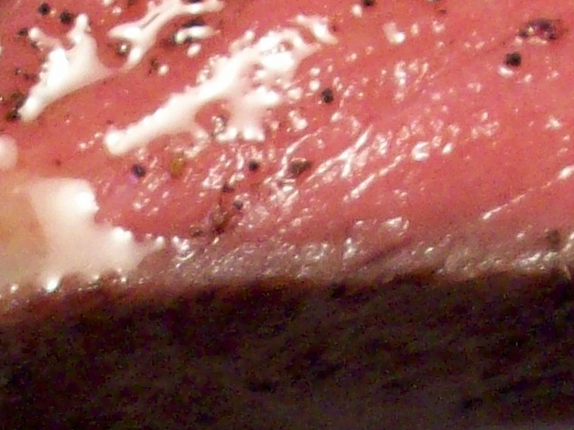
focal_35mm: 178
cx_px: 356
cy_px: 543
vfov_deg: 8.2
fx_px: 2951
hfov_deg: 11.1
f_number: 2.8
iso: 160
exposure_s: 1/24.5
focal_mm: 5.7
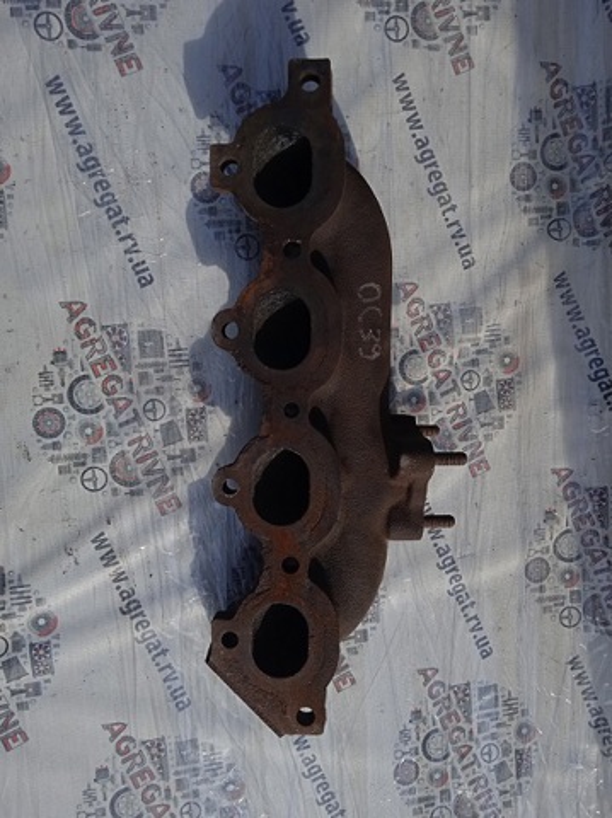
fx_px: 661
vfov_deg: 63.5
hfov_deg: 49.7
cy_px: 409
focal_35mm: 28
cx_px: 306
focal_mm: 3.43
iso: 100
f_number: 2.2
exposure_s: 1/1733
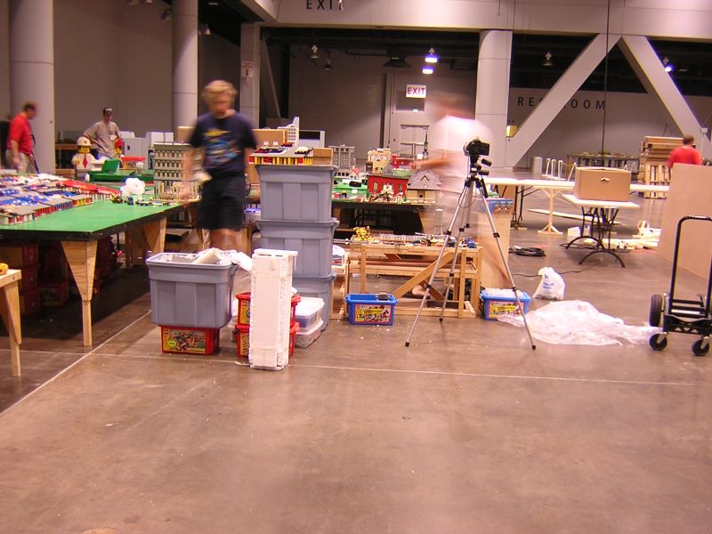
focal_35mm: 36
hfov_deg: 51.4
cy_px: 267
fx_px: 740
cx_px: 356
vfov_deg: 39.7
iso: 100
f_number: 2.6
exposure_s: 1/4.2
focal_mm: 4.7
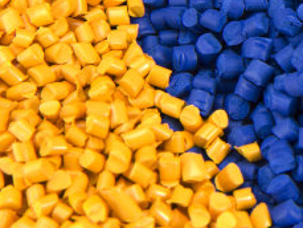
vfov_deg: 6.8
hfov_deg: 8.9
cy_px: -1
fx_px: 1909
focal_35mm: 218
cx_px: 388
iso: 100
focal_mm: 85
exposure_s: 1/10
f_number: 16
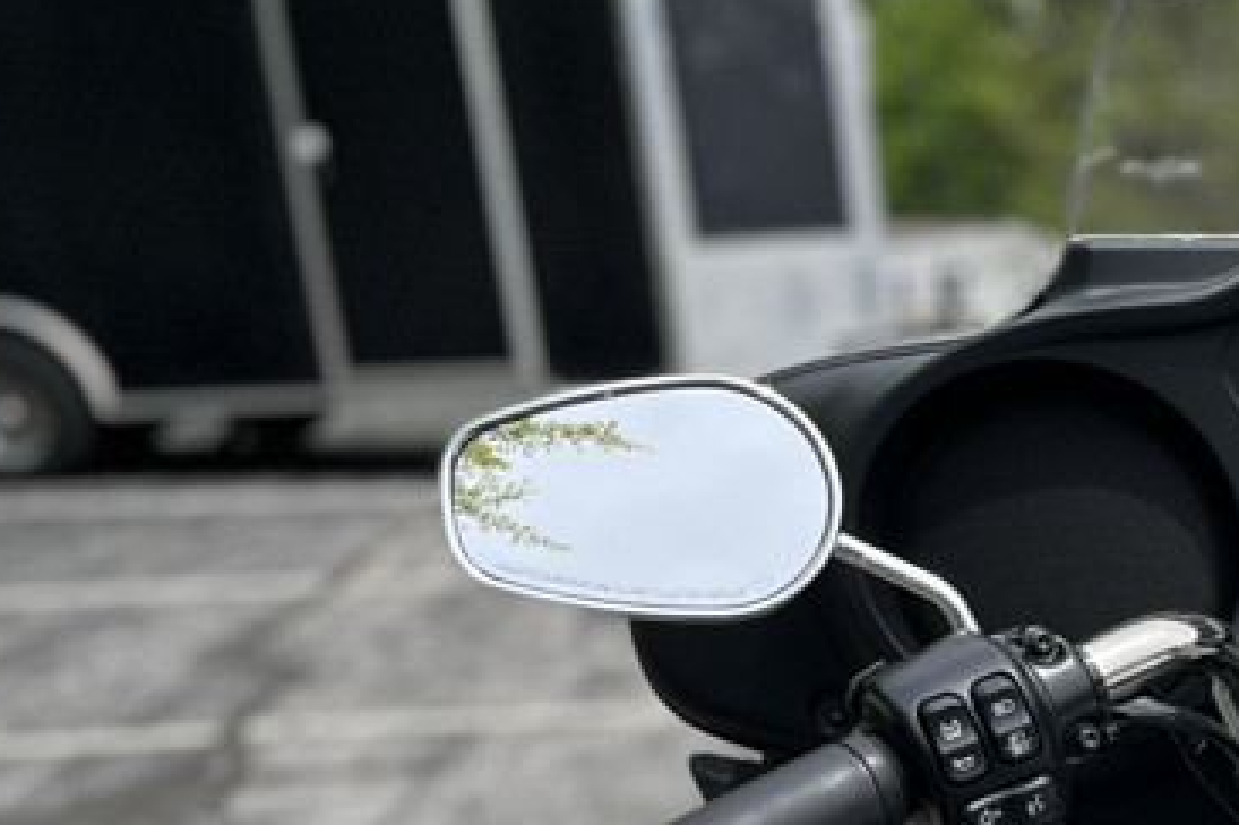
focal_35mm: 79
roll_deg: -2.1
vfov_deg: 16.5
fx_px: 2718
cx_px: 1655
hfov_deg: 22.6
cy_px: 1015
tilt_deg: -15.4
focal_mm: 5.1
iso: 50
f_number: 1.6
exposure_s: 1/2101
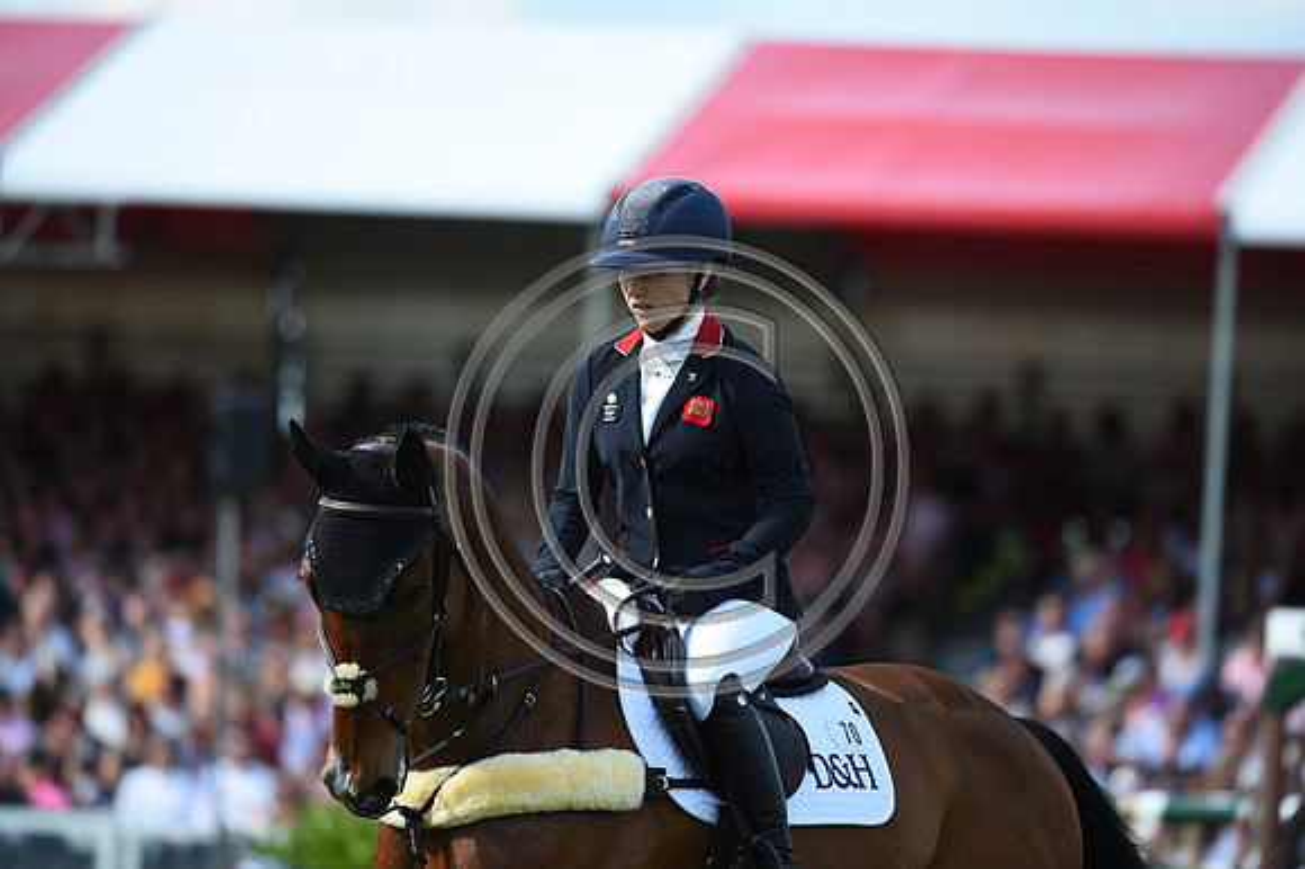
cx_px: 652
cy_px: 434
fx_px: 12680
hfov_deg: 5.9
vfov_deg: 3.9
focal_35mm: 350
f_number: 4.5
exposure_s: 1/1250
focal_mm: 350
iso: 400
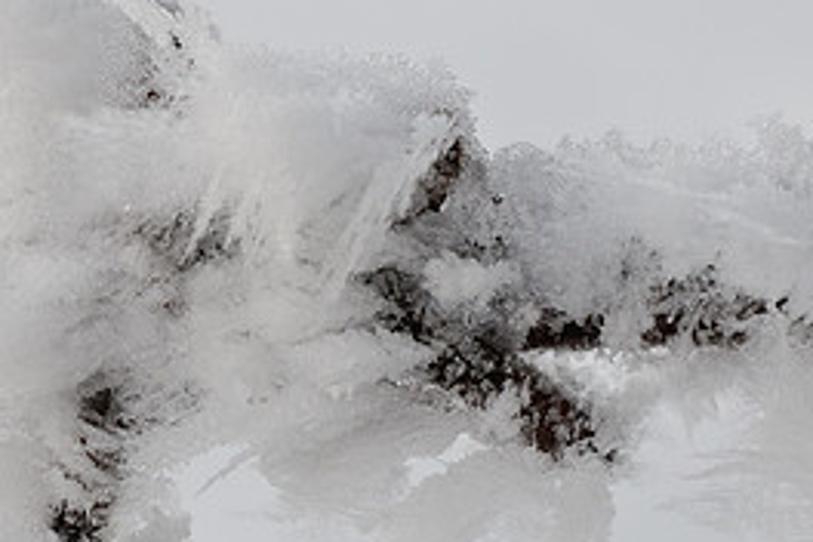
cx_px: 129
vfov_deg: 7.6
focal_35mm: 181
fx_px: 4089
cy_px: 343
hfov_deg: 11.3
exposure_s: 1/5
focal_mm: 55
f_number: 11
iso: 200
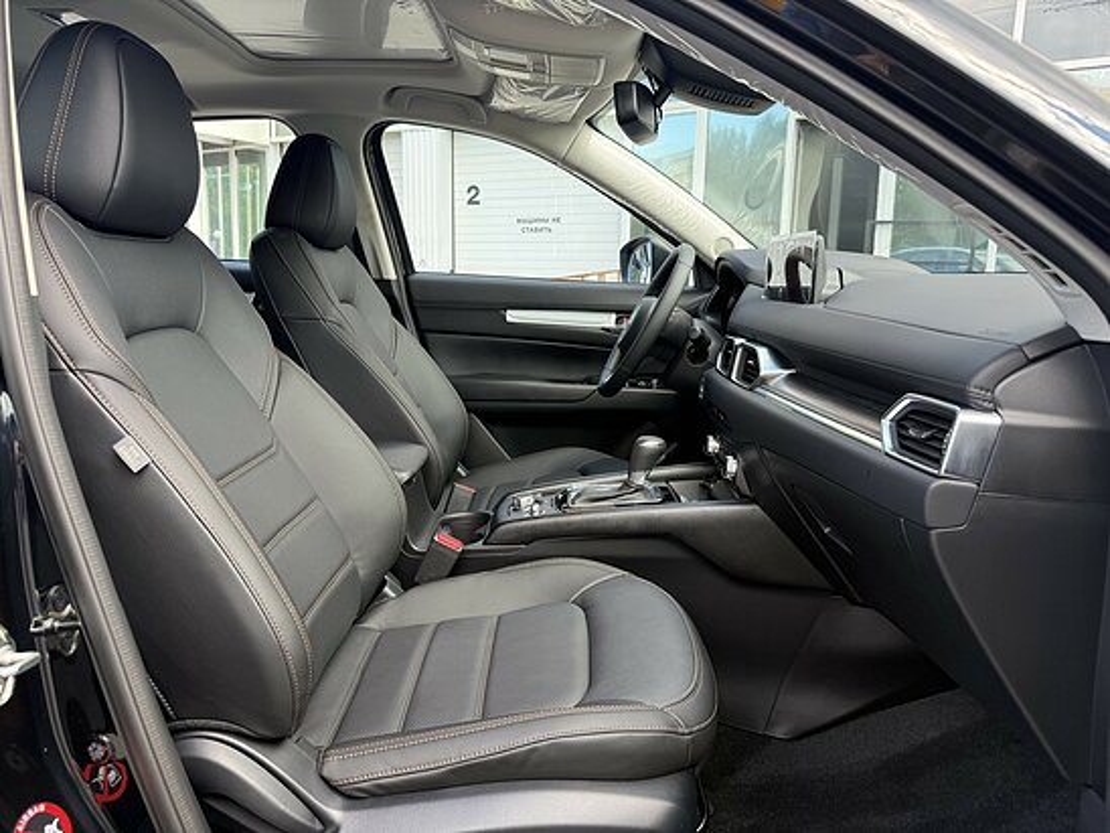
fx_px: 770
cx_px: 555
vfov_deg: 56.8
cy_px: 416
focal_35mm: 24
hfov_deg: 71.6
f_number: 1.78
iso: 100
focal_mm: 6.76
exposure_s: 1/234
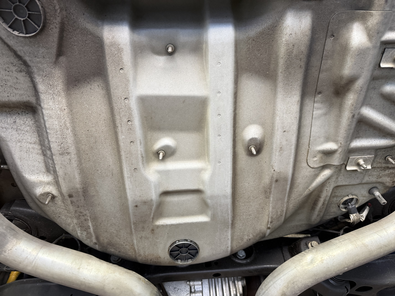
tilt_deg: +56.2
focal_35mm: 24
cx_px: 198
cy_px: 148
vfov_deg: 56.8
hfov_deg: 71.6
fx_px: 274
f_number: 1.78
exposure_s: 1/60
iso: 320
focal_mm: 6.76
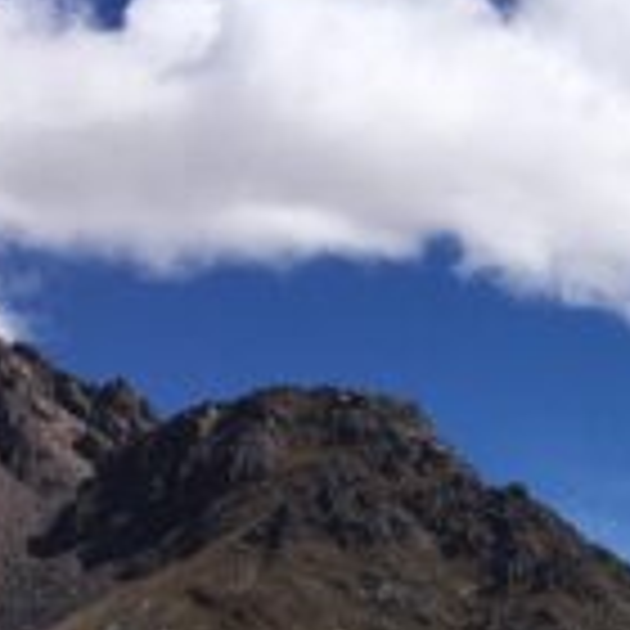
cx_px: 1282
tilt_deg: +7.5
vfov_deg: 15.5
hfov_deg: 13.4
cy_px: 666
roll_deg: +0.5
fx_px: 2265
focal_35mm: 110
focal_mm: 4.15
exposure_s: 1/3344
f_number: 2.2
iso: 25
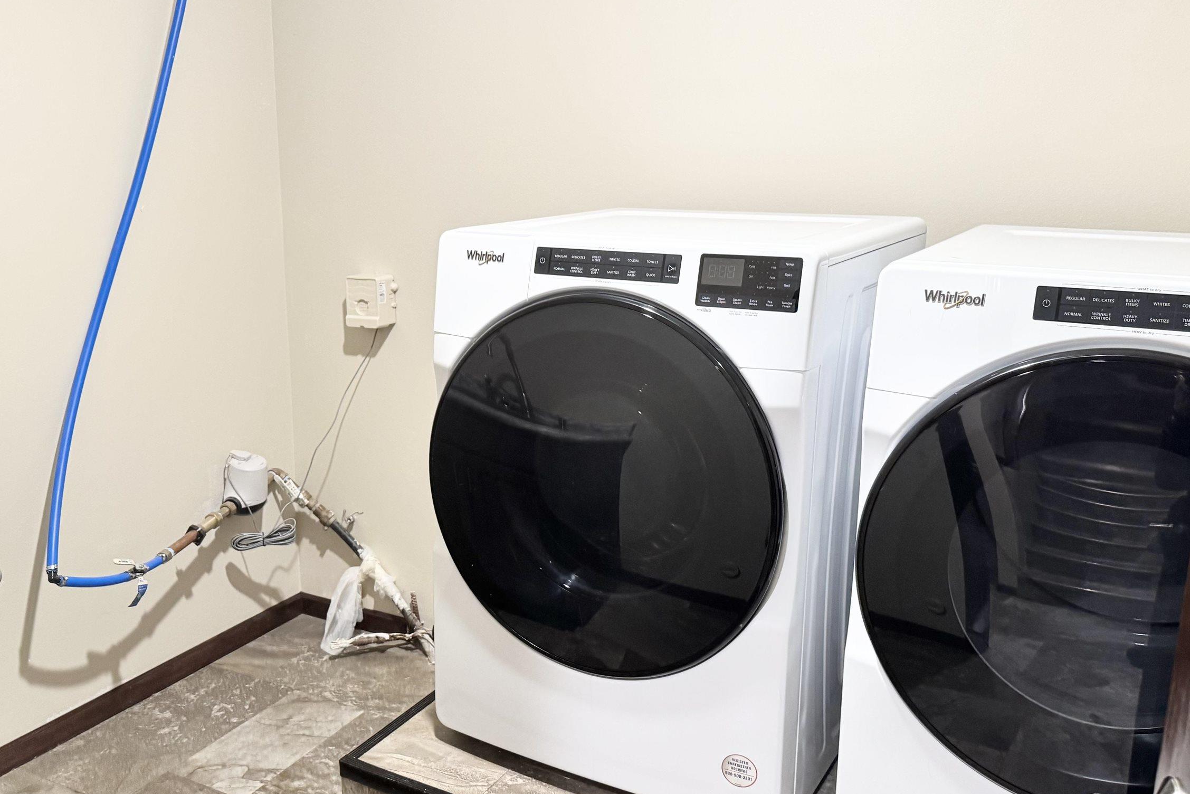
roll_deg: -0.5
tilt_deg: -14.3
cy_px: 417
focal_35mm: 34
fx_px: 1124
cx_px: 515
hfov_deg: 55.6
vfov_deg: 38.9
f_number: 1.78
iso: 250
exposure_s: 1/60
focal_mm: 6.76
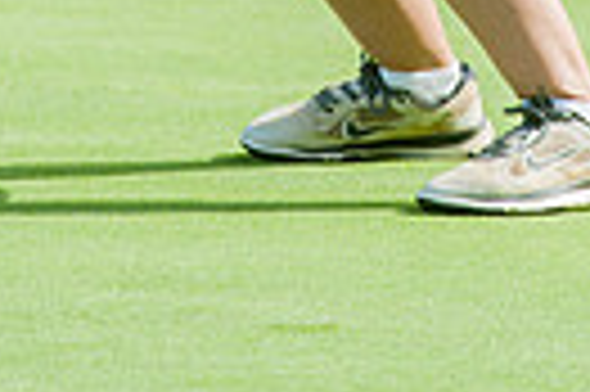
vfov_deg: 1.0
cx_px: 441
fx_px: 21754
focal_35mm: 1329
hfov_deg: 1.6
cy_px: -415
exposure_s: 1/3200
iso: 500
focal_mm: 300
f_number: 6.3
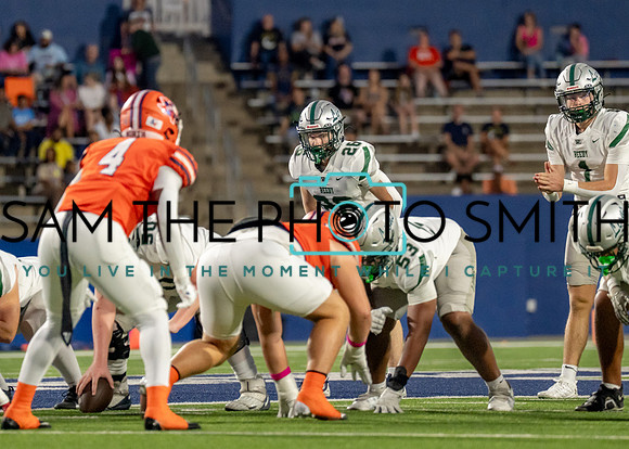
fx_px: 7398
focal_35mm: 414
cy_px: 133
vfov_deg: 3.5
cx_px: 312
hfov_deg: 4.9
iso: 2000
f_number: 2.8
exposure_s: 1/1600
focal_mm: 200
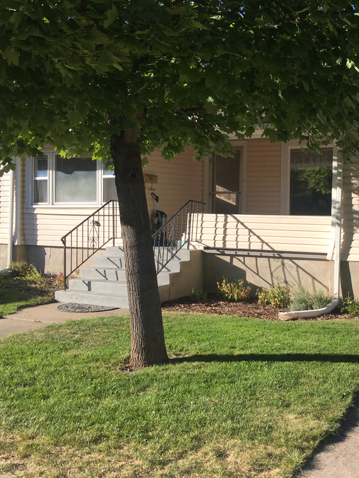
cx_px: 285
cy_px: 237
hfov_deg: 35.7
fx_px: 539
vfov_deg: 47.9
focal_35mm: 39
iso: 25
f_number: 2.2
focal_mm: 4.15
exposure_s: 1/864
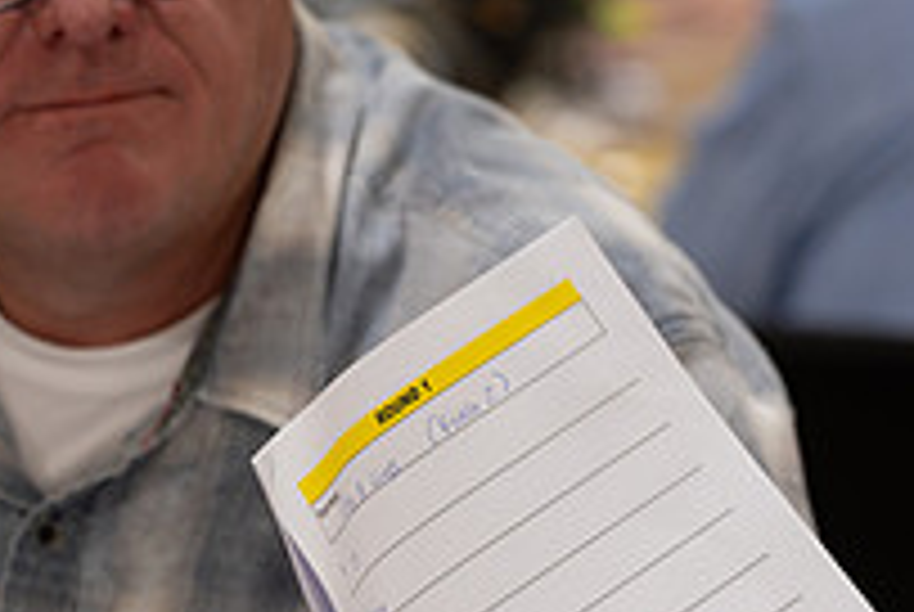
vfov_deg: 3.2
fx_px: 10882
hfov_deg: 4.8
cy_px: 686
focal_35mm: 428
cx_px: 410
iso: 1600
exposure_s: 1/400
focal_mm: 150
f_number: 3.5
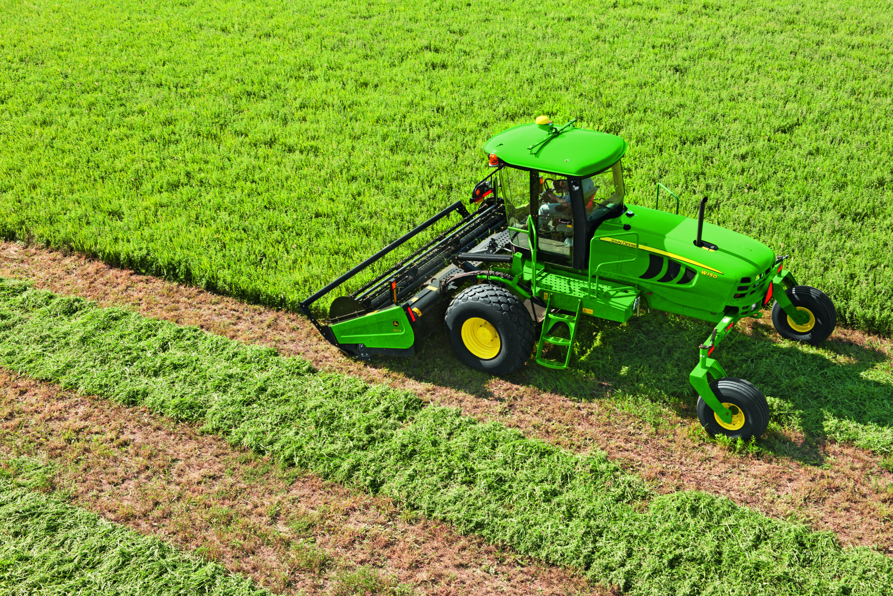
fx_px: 1240
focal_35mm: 50
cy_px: 298
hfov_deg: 39.6
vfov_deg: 27.0
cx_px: 446
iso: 250
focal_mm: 50
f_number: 9
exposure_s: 1/500
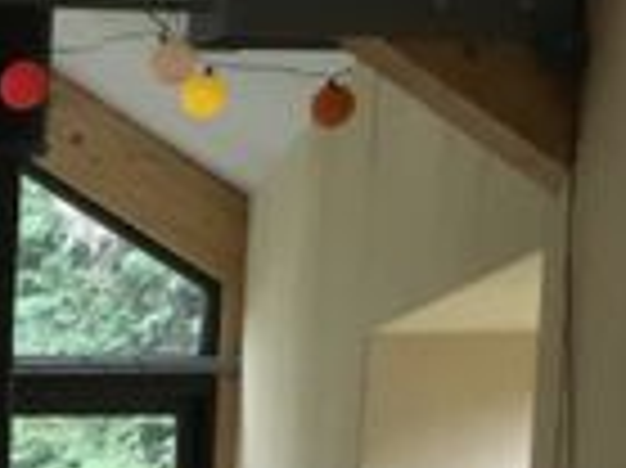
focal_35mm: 134
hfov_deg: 13.1
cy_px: 900
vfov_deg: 10.3
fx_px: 2421
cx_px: -563
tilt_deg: -8.7
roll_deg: +1.2
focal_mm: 3.3
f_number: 2.4
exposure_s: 1/33
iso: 64
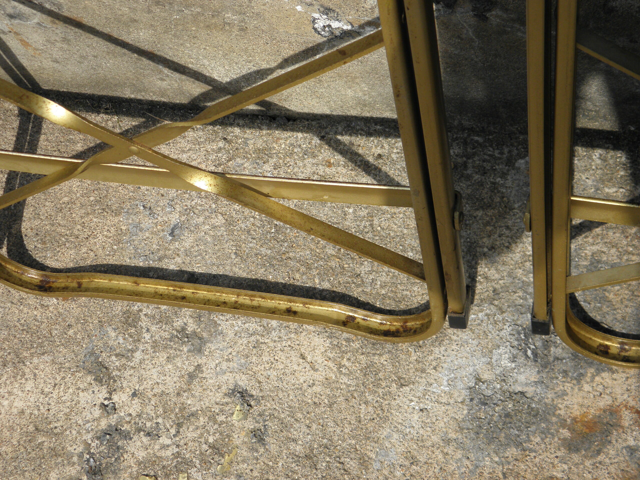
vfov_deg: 24.8
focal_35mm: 59
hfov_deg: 32.7
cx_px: 320
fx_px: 1091
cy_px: 240
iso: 100
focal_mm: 10.6
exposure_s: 1/500
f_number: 4.1
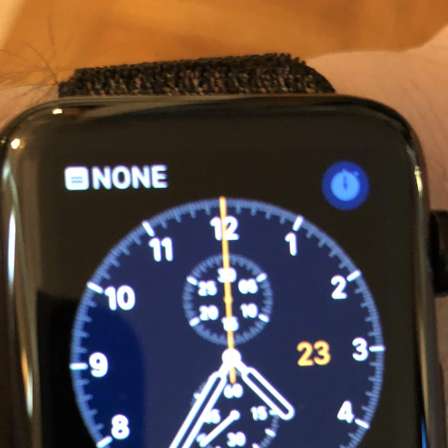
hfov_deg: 30.0
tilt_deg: -69.3
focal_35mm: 57
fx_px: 835
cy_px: 377
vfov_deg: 29.2
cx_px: 215
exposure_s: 1/4
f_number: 1.8
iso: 125
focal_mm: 3.99
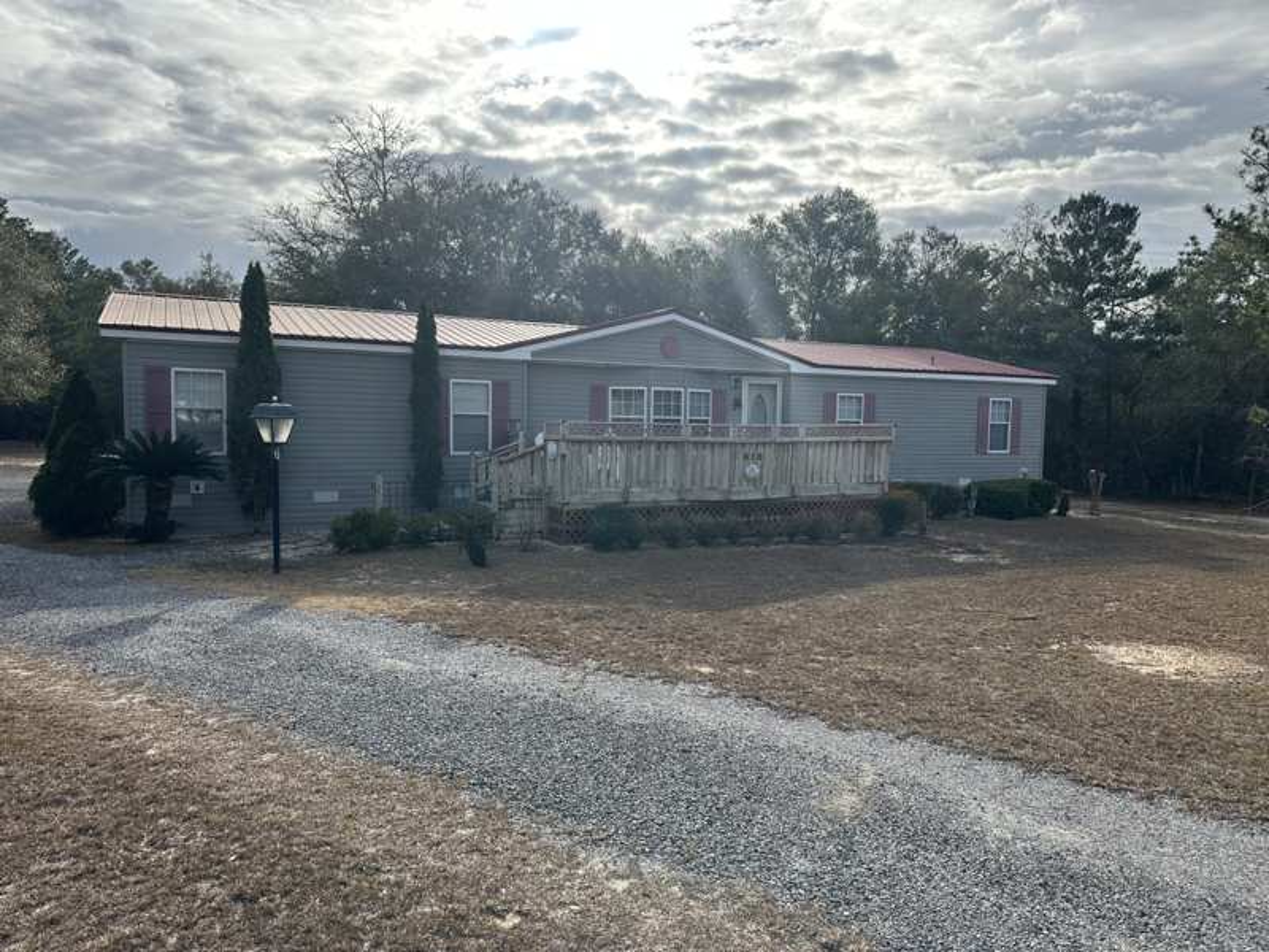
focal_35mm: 24
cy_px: 476
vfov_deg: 56.8
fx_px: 880
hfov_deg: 71.6
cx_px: 634
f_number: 1.78
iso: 80
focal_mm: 6.86
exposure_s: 1/4184
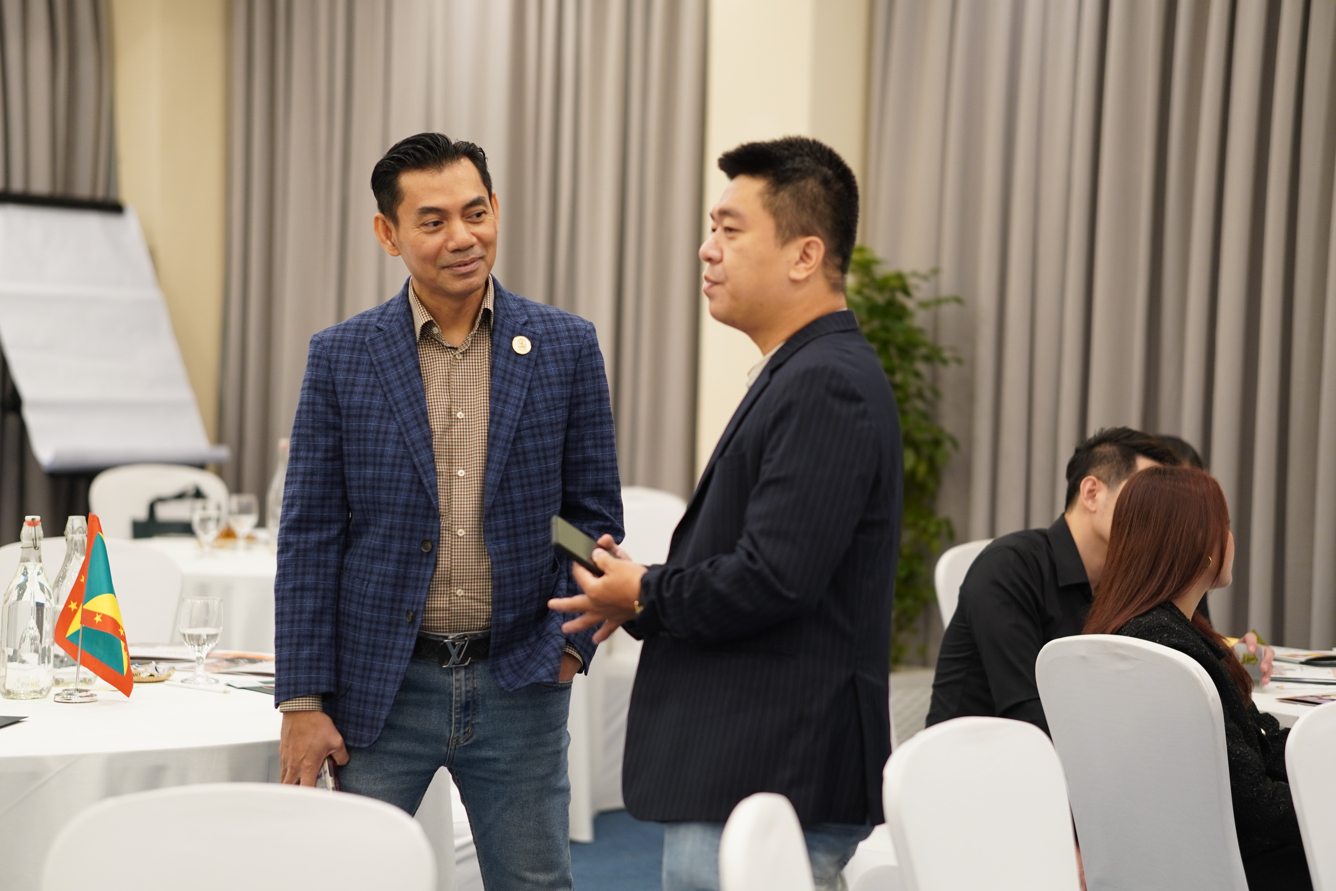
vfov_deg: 16.3
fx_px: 3117
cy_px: 446
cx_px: 668
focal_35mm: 84
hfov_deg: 24.2
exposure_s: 1/100
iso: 250
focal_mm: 56
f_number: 1.4
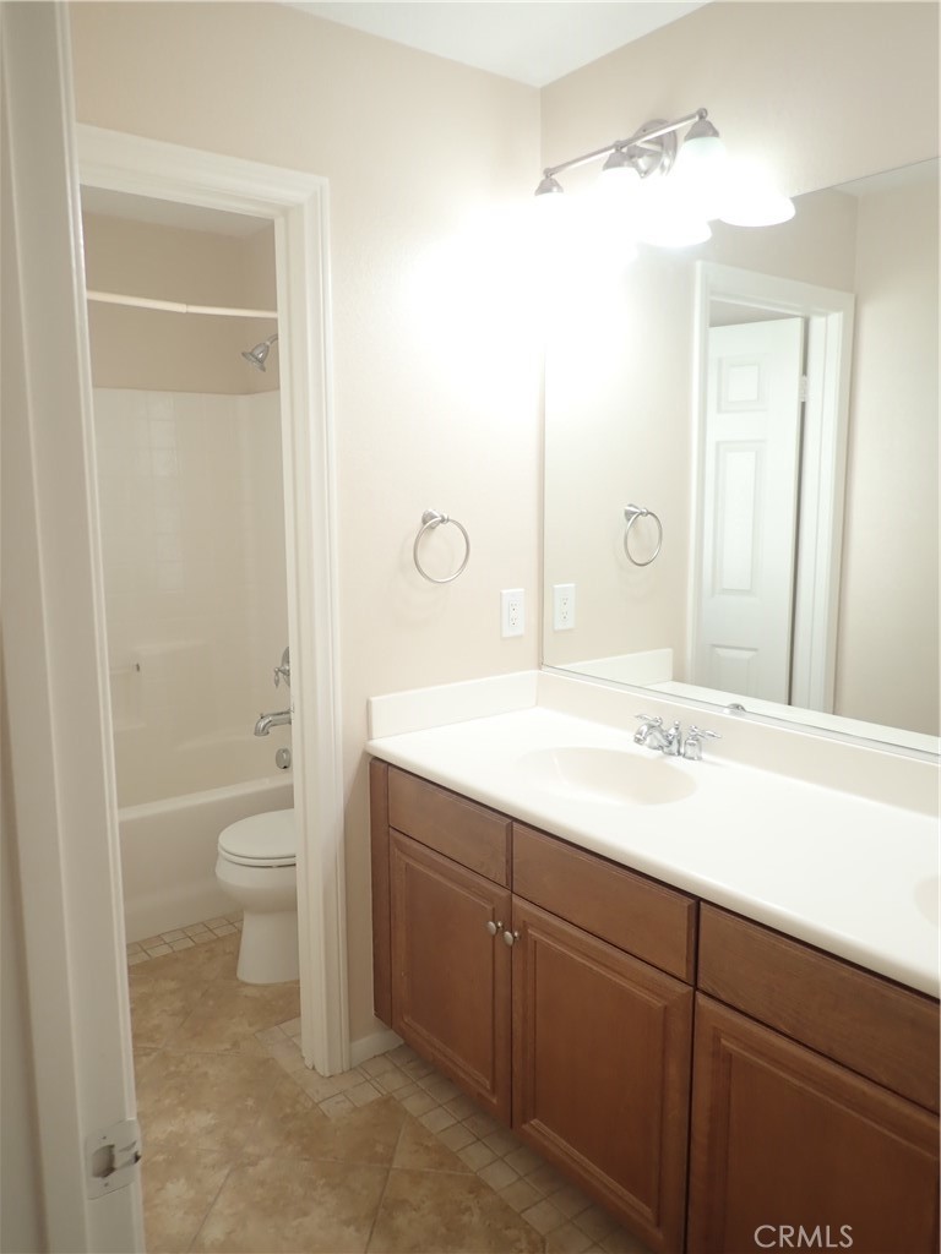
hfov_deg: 54.9
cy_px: 627
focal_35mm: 25
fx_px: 906
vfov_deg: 69.4
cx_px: 470
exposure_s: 1/80
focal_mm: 4.5
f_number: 2
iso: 100
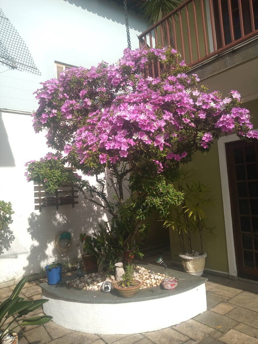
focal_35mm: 20
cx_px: 129
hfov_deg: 66.0
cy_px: 172
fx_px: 199
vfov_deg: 81.7
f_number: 2
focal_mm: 3.54
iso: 113
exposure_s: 1/1205
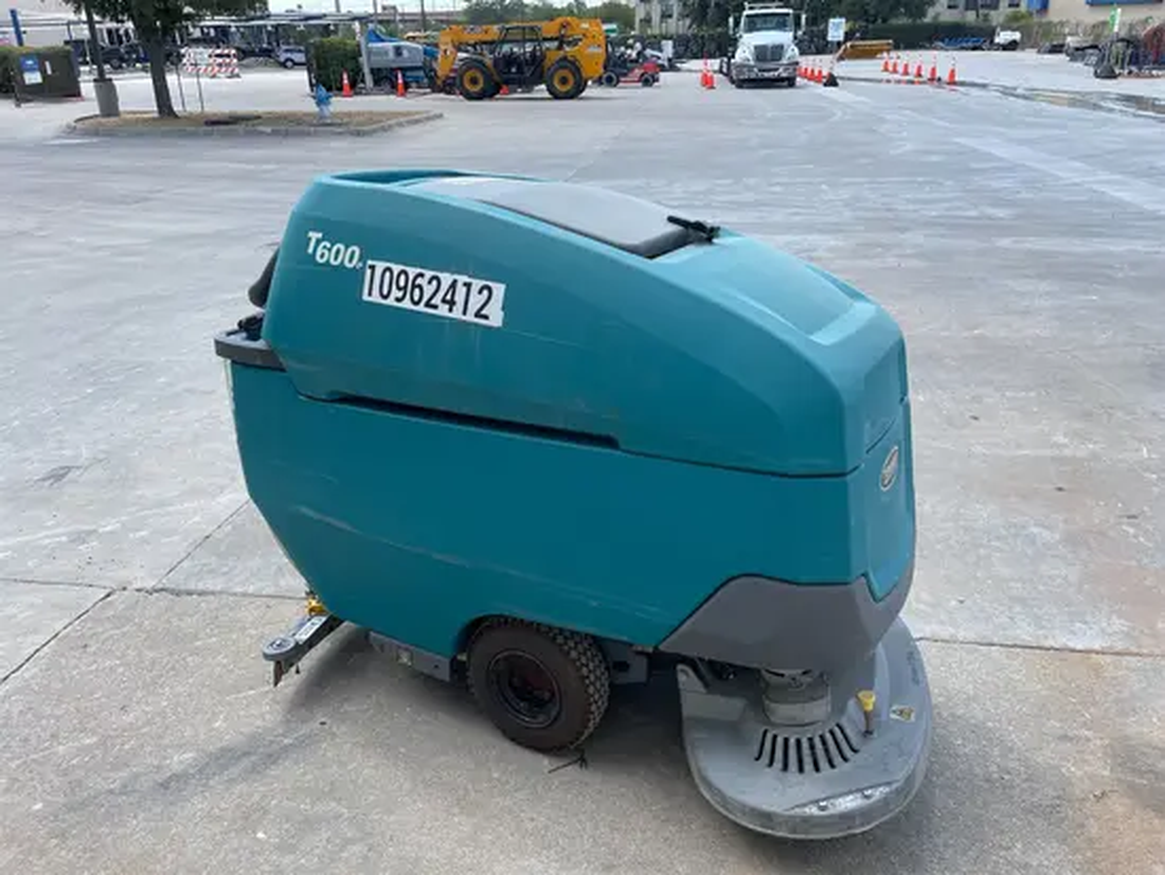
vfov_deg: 53.1
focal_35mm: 26
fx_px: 875
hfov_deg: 67.3
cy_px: 438
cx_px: 582
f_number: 1.6
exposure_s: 1/1473
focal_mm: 4.2
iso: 50
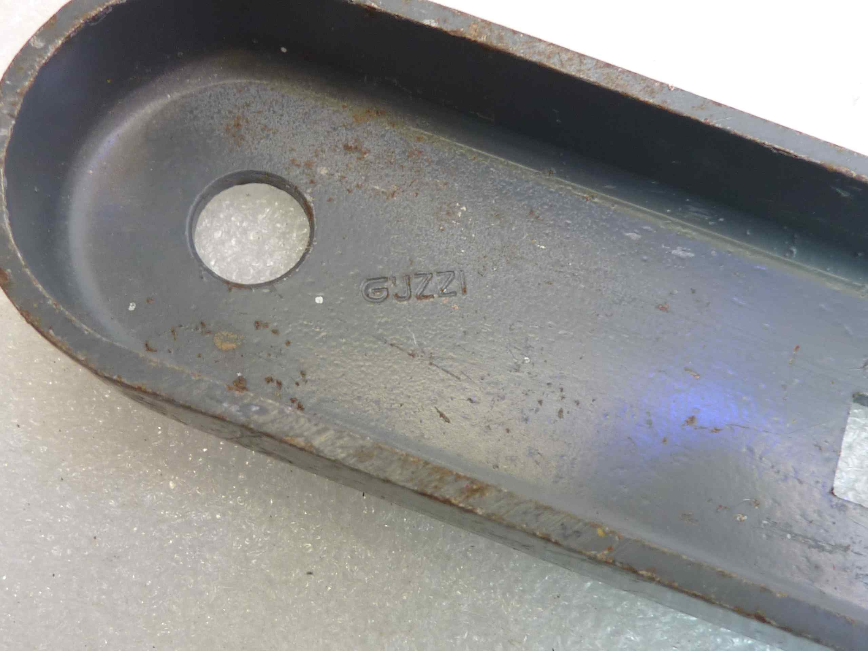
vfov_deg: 37.7
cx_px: 434
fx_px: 953
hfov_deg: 49.0
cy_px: 326
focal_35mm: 38
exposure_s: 1/8
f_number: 3.3
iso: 80
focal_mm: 4.4
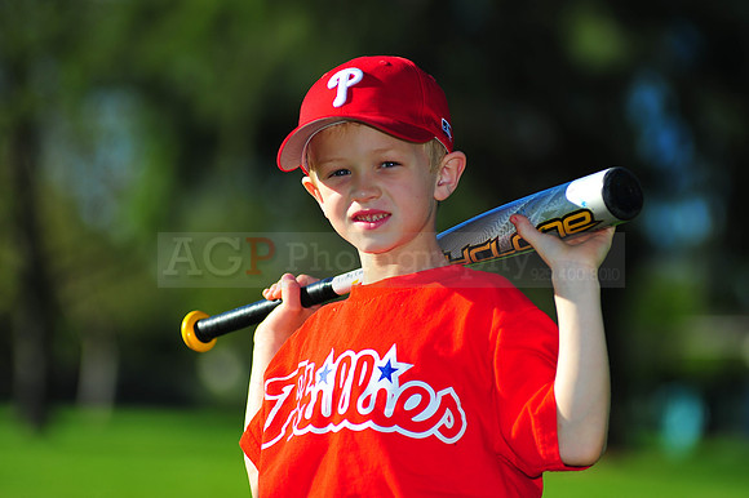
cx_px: 374
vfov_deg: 7.6
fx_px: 3743
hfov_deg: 11.4
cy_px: 249
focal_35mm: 180
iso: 200
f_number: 4
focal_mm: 180
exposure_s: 1/1600
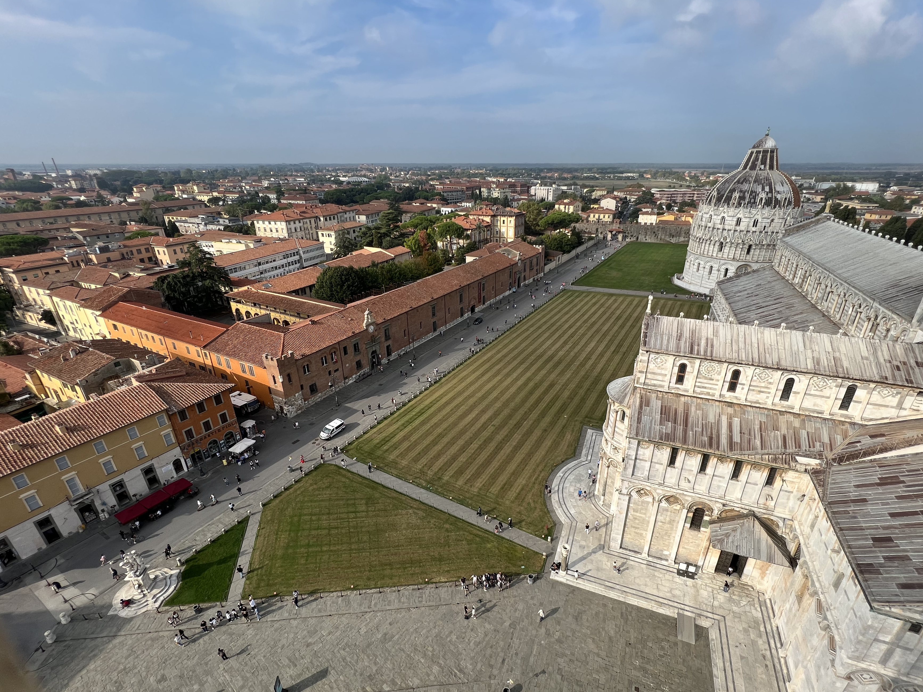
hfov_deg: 98.1
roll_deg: +0.0
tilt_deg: -25.5
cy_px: 359
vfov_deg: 81.7
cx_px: 486
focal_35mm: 15
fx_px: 400
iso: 32
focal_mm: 1.57
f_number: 1.8
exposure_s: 1/1277
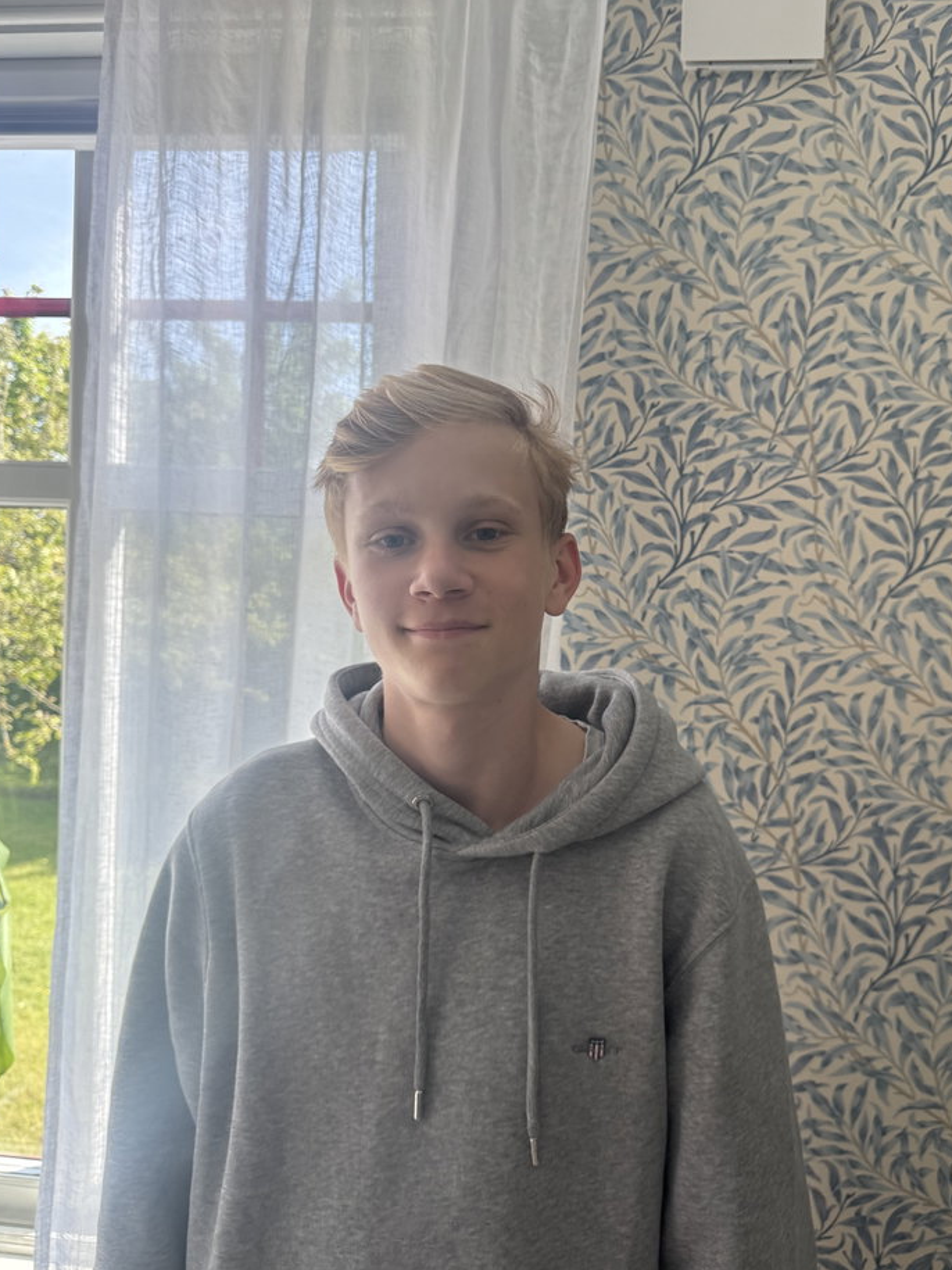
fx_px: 1027
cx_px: 515
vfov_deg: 63.4
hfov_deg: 49.7
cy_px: 603
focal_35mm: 28
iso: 64
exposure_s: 1/201
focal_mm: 6.76
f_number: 1.78
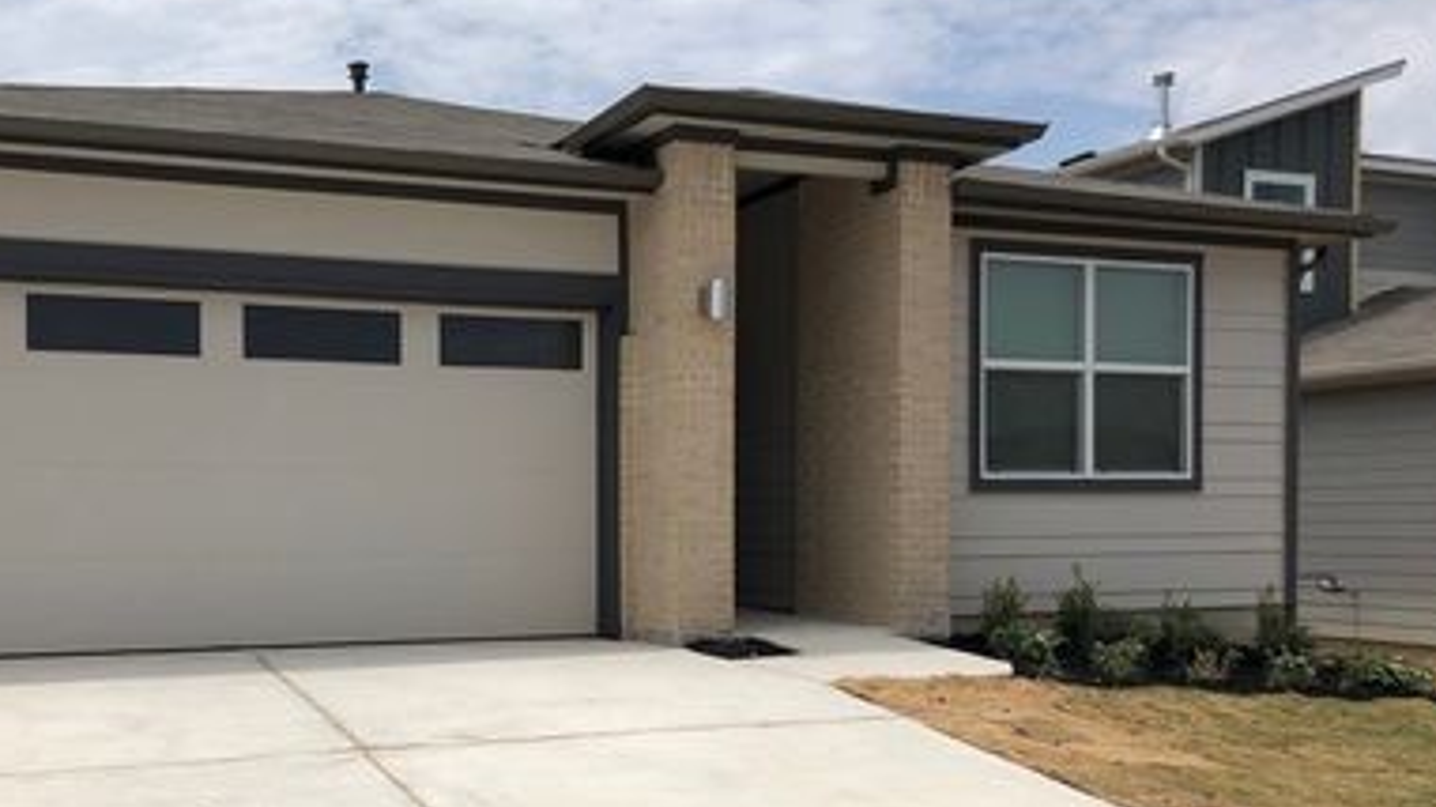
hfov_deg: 49.8
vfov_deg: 29.3
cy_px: 590
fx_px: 1523
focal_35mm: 40
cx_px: 505
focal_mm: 3.99
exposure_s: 1/4425
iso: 25
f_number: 1.8
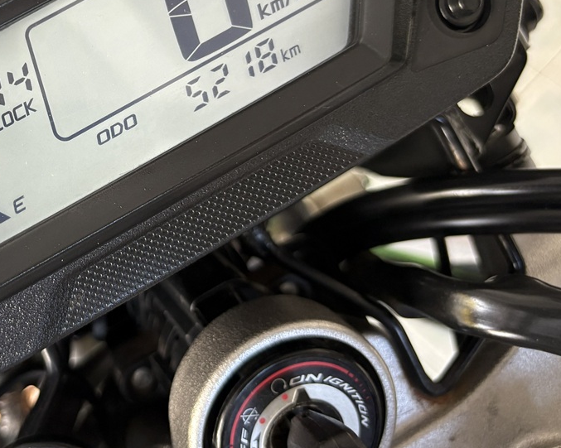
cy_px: 84
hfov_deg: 36.9
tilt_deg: -55.1
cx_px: 80
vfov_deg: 30.6
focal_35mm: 48
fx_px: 797
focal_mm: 5.96
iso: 160
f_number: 1.6
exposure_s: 1/60
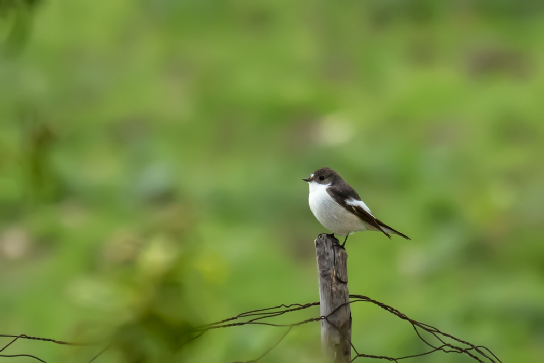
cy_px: 182
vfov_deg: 1.8
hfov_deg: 2.7
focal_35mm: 750
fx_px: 11332
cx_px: 272
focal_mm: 500
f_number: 5.6
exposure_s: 1/1250
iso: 800
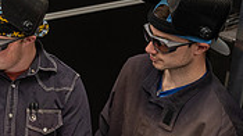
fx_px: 805
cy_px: 83
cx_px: -99
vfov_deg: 9.7
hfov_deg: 16.0
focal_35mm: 125
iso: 800
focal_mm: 36
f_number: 3.5
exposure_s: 1/160
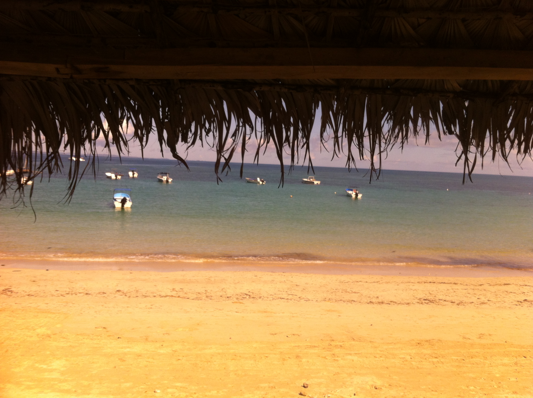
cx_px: 266
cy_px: 199
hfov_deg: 52.7
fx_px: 538
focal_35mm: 35
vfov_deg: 40.6
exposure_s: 1/318
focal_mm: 3.85
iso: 80
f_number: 2.8
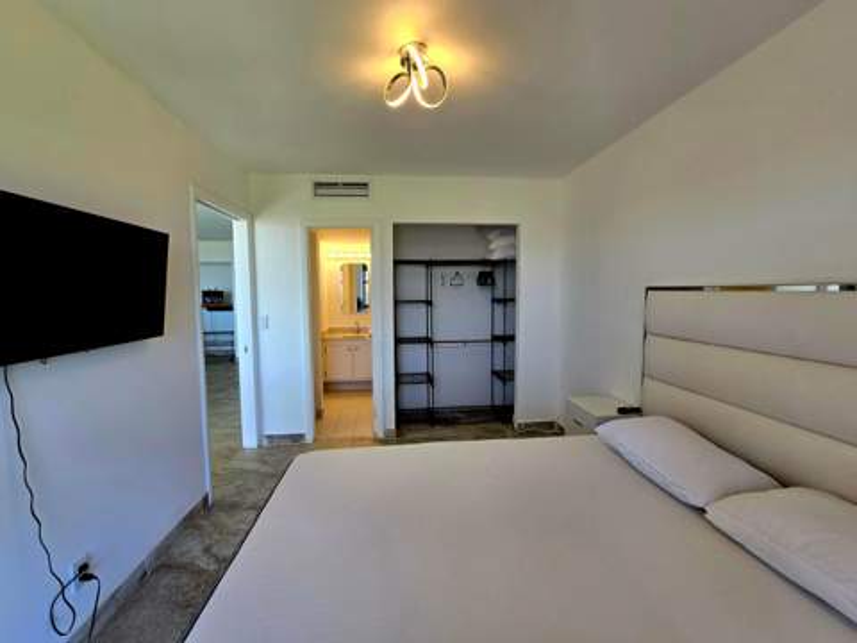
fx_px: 322
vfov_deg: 89.9
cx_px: 428
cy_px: 322
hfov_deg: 106.2
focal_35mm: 13
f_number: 2.2
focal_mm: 2.2
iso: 80
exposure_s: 1/120
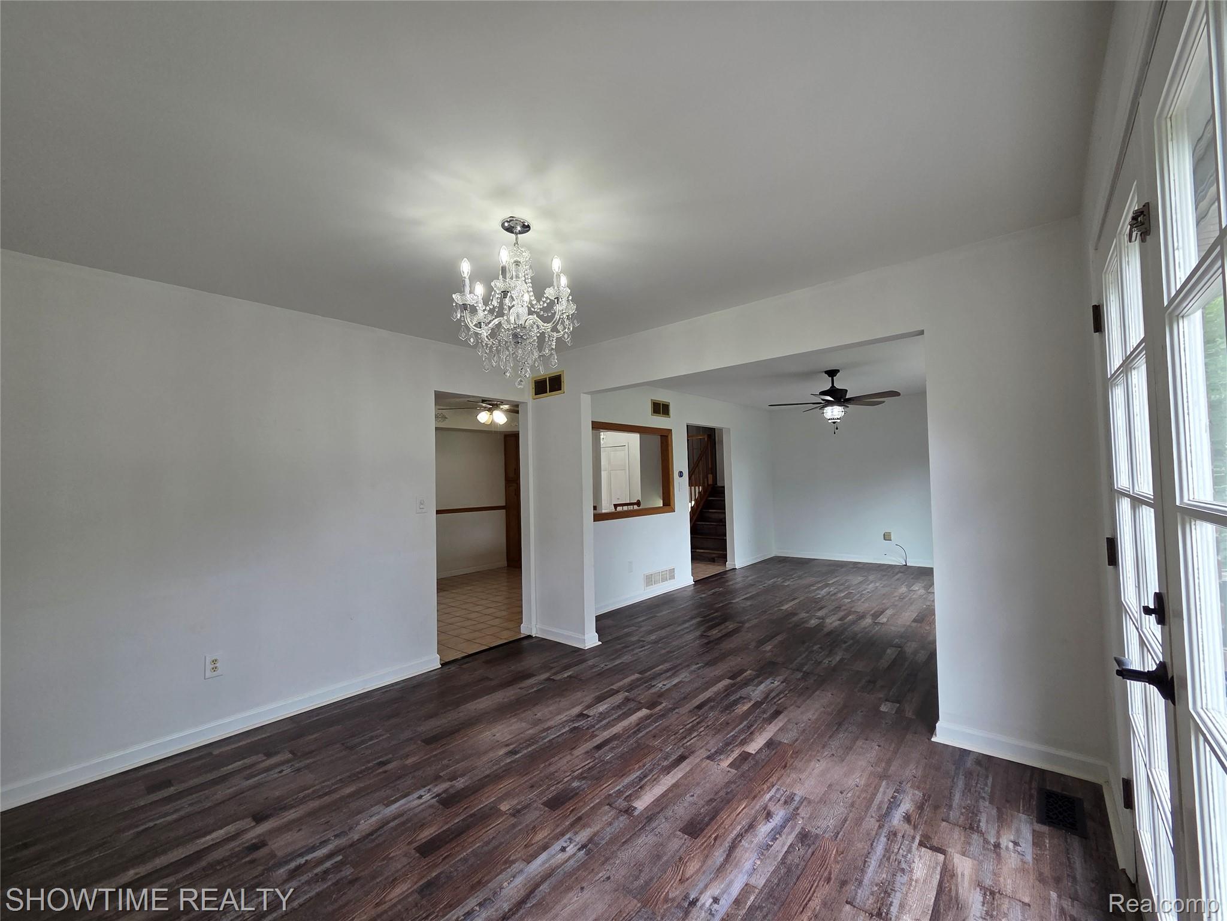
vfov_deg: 89.9
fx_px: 461
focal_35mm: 13
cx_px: 614
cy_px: 460
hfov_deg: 106.2
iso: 80
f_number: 2.2
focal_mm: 2.2
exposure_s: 1/120
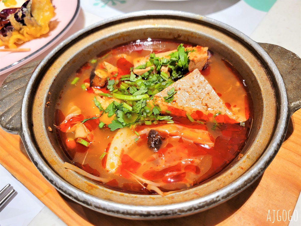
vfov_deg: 53.1
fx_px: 226
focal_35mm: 26
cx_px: 150
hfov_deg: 67.3
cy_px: 113
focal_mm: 5.4
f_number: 1.8
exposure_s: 1/60
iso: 160
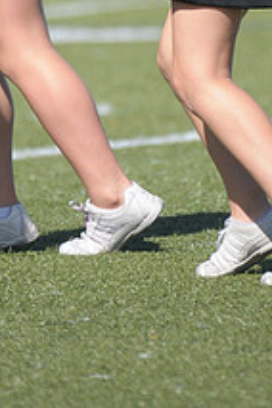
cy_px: -146
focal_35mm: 1223
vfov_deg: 1.7
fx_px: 13860
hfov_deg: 1.1
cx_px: 235
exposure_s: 1/5000
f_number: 4
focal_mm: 300
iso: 640
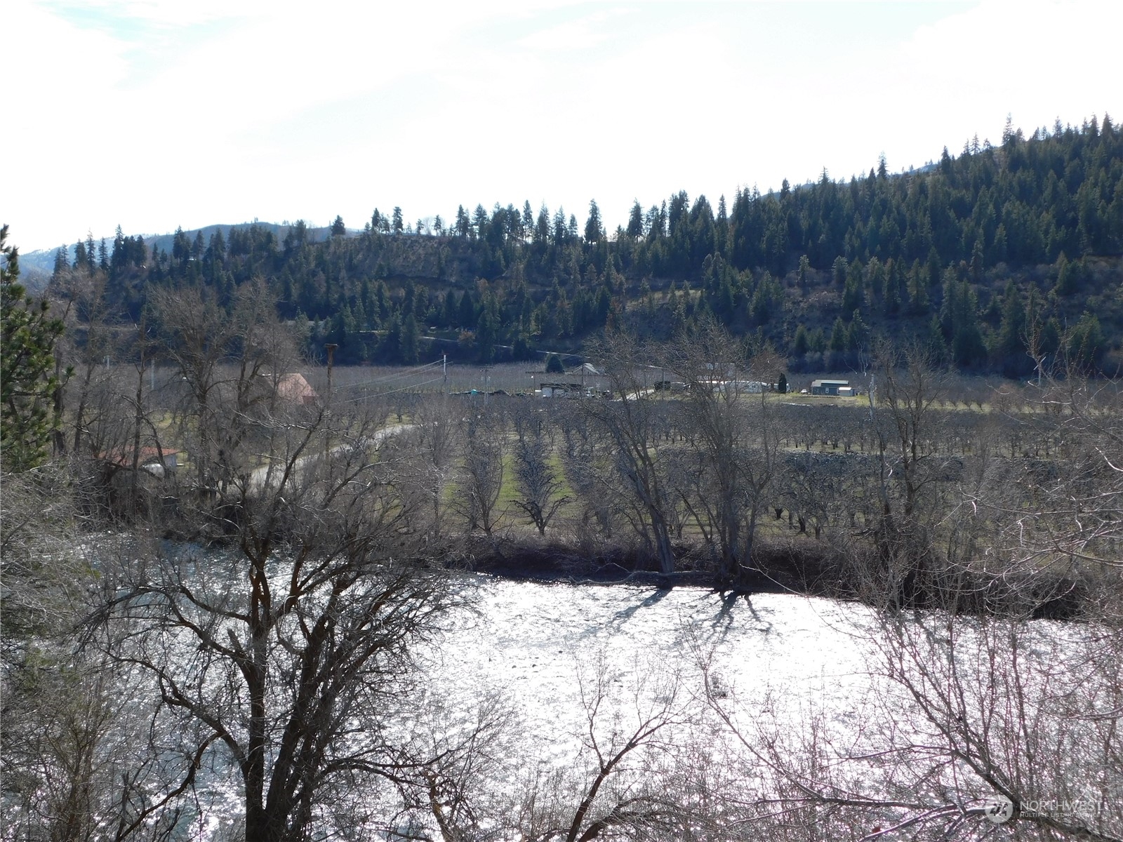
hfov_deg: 42.1
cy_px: 421
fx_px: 1460
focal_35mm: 45
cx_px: 562
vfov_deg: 32.2
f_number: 3.7
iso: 125
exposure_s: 1/1000
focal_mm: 8
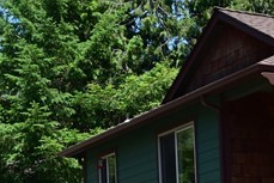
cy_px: 295
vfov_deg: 10.3
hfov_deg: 14.3
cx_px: 473
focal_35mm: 128
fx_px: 975
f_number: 11
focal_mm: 18
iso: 400
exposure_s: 1/400
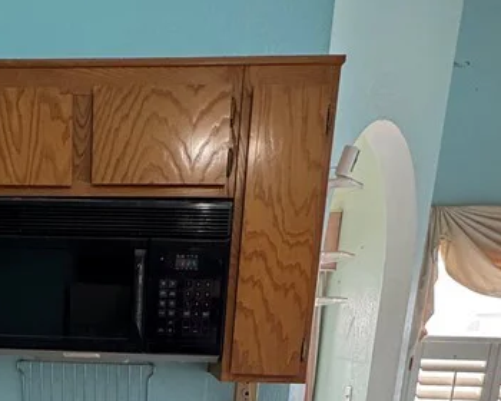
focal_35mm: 40
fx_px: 593
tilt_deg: -15.8
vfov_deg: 31.3
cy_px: 481
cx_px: 102
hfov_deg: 43.7
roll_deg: -1.5
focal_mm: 2.22
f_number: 2.2
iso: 250
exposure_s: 1/120
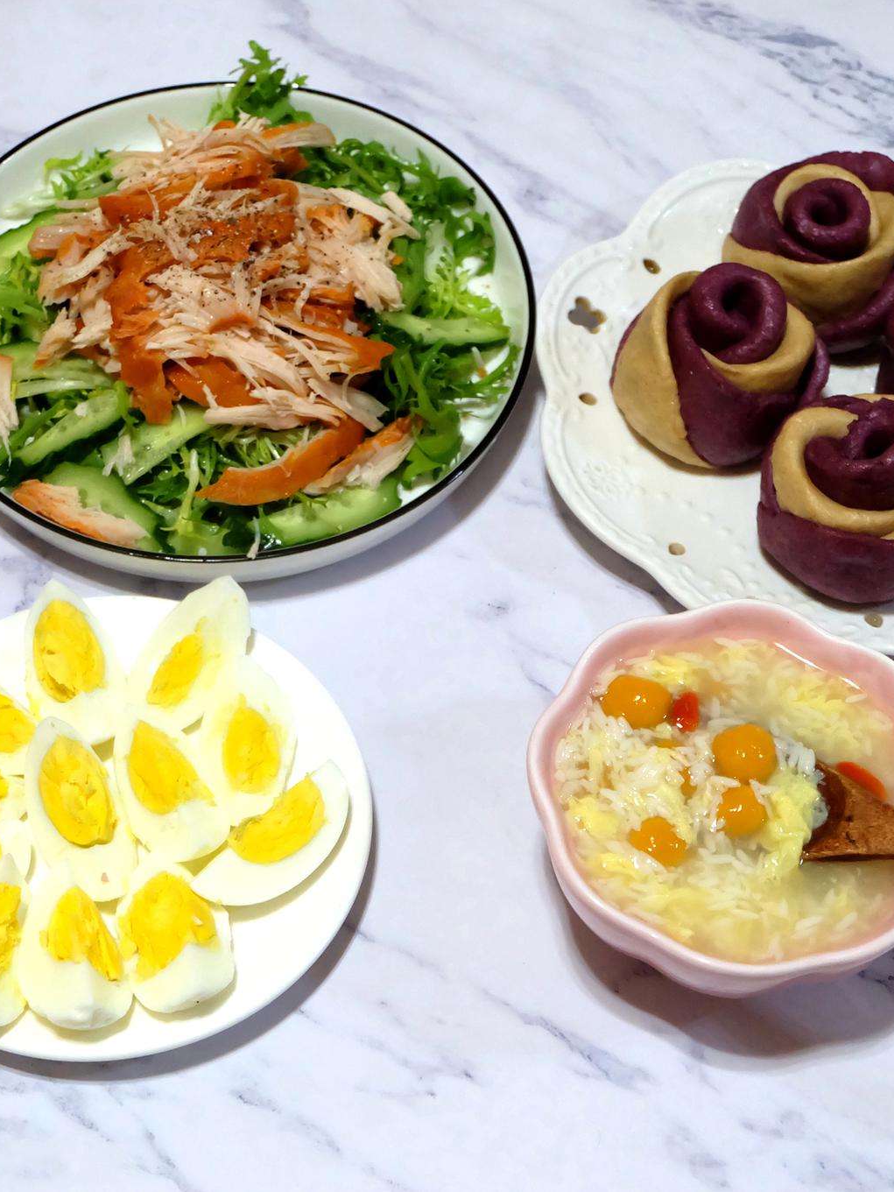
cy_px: 596
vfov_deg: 28.6
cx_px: 243
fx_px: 2341
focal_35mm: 68
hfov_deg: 21.5
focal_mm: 31
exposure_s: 1/30
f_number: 4.7
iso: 3200
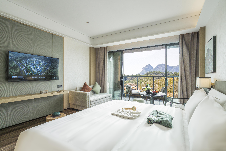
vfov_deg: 70.4
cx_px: 113
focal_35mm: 17
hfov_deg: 93.3
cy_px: 76
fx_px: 107
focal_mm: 17
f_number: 8
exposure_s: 1/60
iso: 100
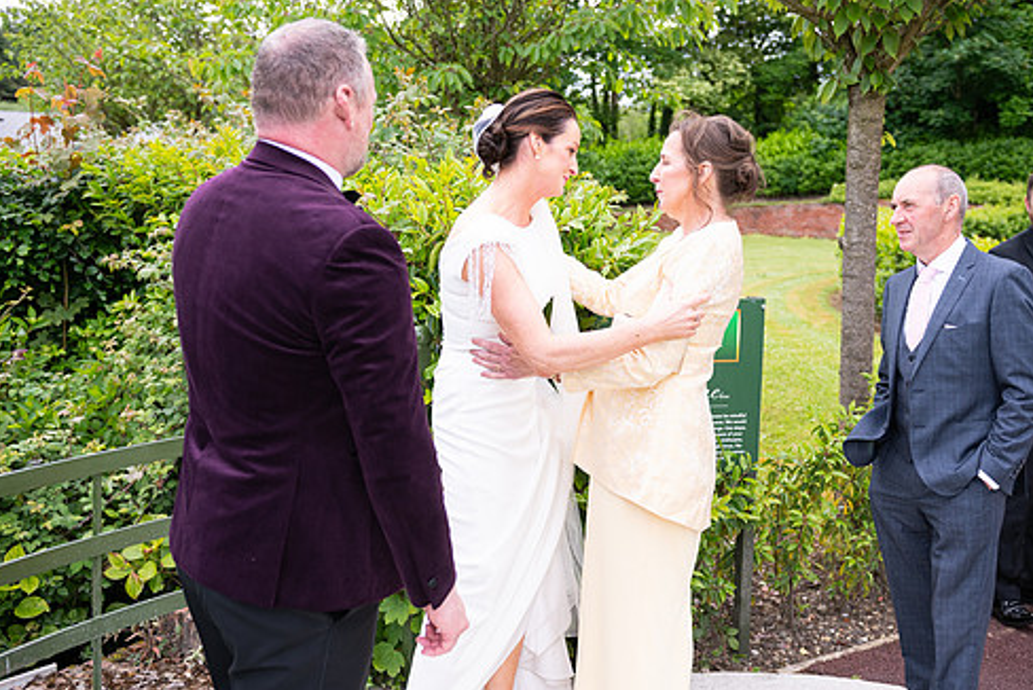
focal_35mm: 38
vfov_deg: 35.1
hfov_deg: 50.6
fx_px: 1091
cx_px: 567
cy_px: 327
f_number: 3.5
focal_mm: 32
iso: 250
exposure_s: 1/1000
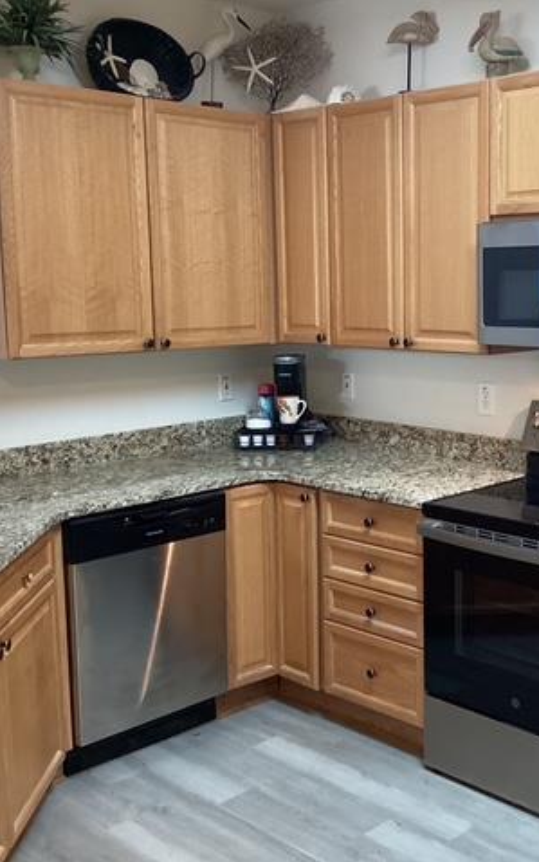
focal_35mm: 44
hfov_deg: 28.8
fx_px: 1034
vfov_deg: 45.3
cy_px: 431
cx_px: 402
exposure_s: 1/40
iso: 250
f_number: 2.4
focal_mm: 3.3
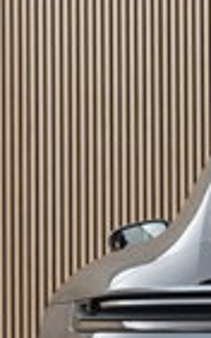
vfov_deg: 9.1
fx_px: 2113
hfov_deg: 5.6
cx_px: 409
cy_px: 199
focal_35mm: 229
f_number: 4.5
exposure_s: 1/40
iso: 500
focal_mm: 27.5
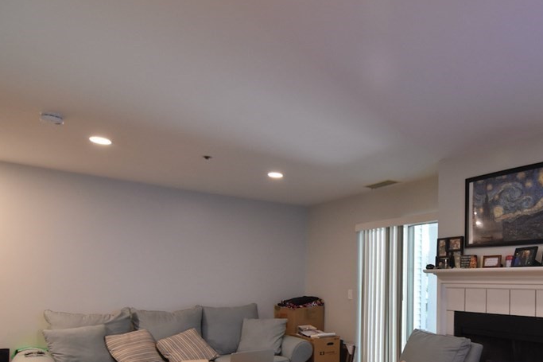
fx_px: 407
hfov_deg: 64.5
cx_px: 388
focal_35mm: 27
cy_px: 264
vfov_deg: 46.5
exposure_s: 1/60
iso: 1000
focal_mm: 12
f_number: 4
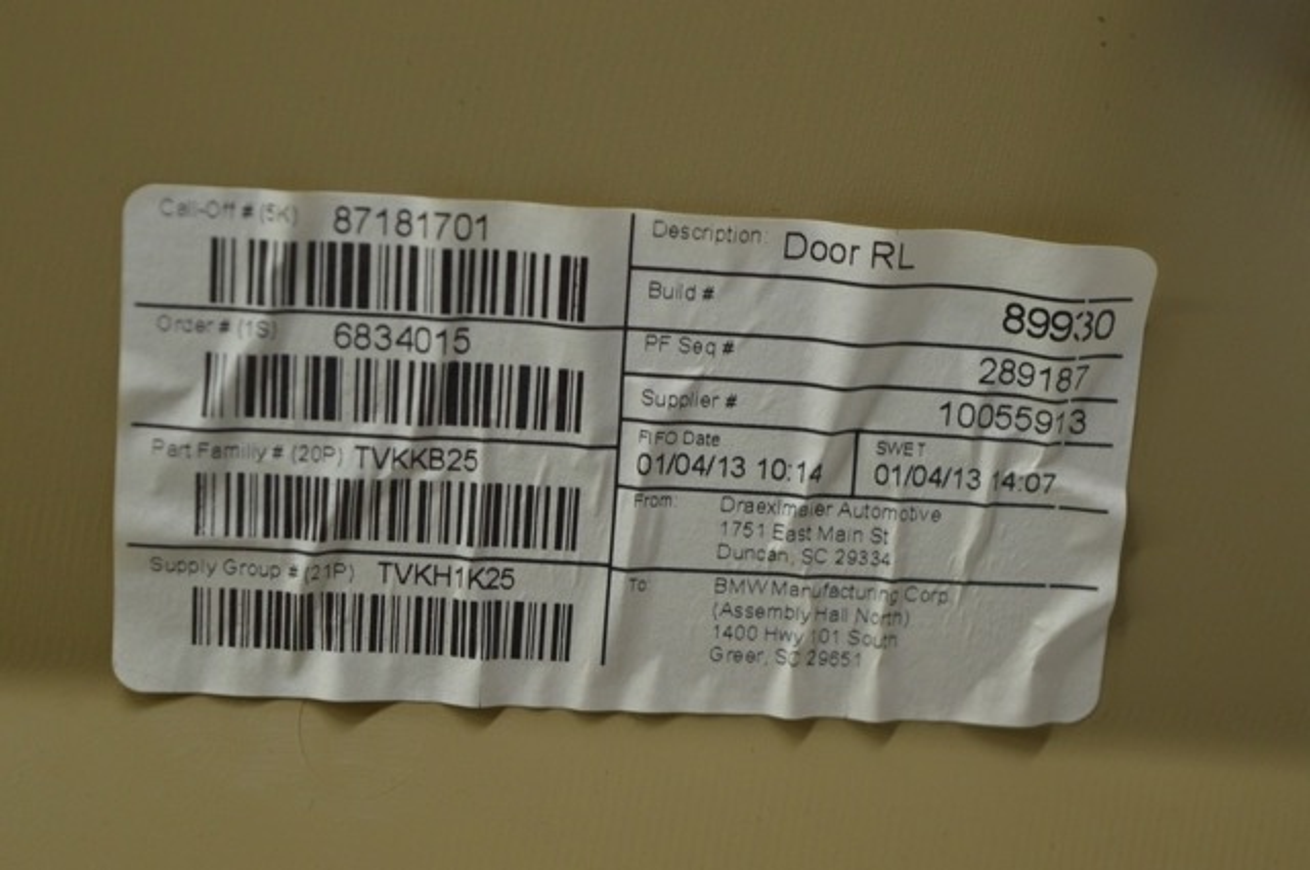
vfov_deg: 16.5
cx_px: 655
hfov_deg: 24.6
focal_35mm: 82
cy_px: 435
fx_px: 2998
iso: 400
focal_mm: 55
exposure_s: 1/50
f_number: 5.6
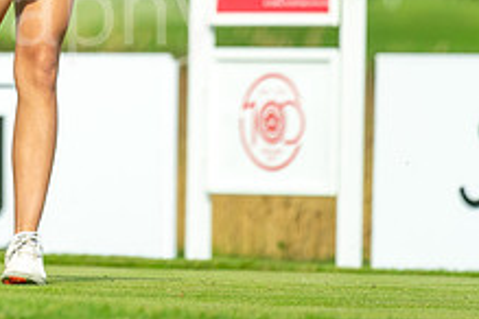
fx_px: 10577
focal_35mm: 795
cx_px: -57
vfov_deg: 1.7
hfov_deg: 2.6
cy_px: -93
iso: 500
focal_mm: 300
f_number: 5
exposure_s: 1/2500
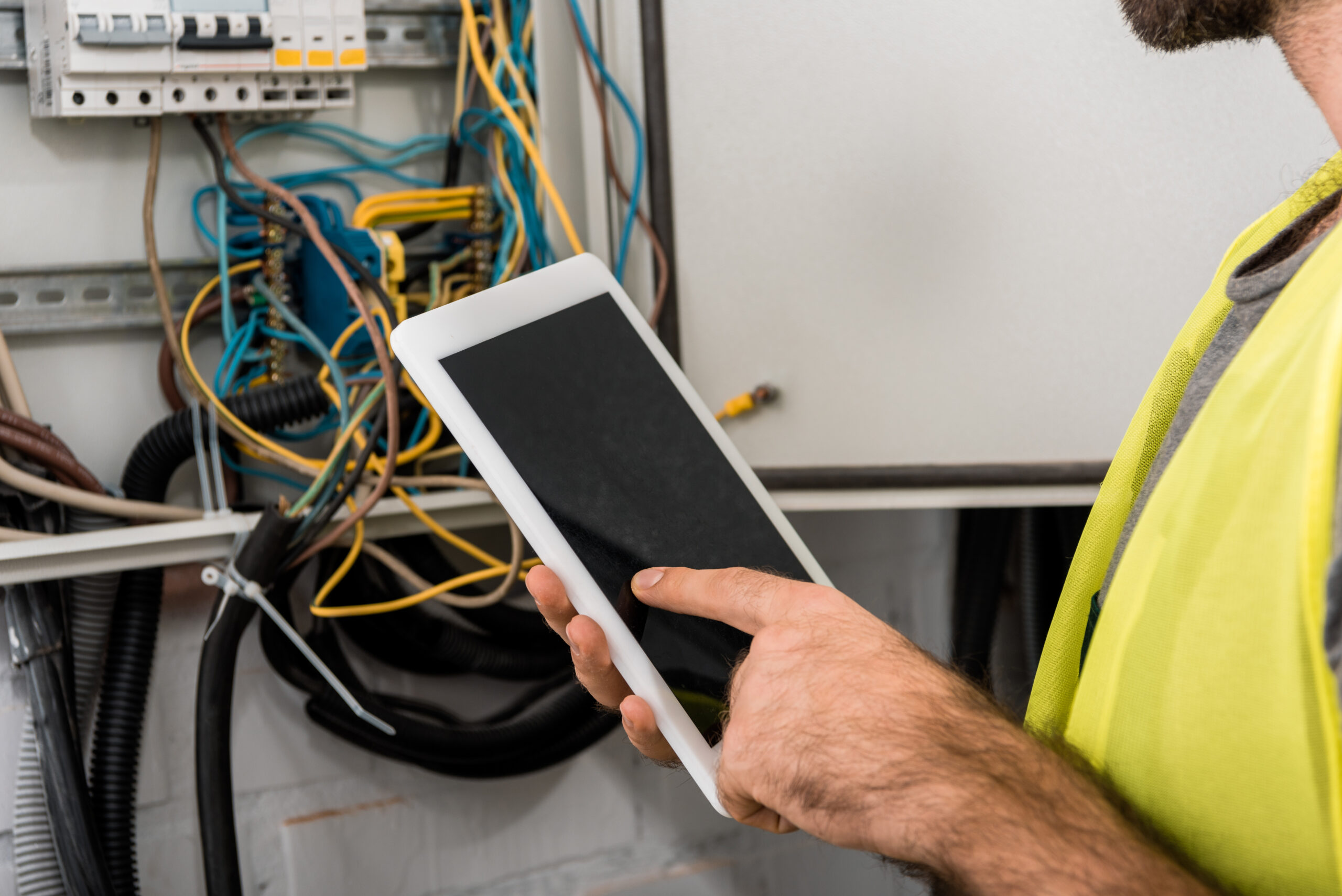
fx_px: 2610
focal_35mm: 70
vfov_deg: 19.5
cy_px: 448
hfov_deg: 28.8
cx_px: 671
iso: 100
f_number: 5.6
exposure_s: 1/200
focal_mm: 70
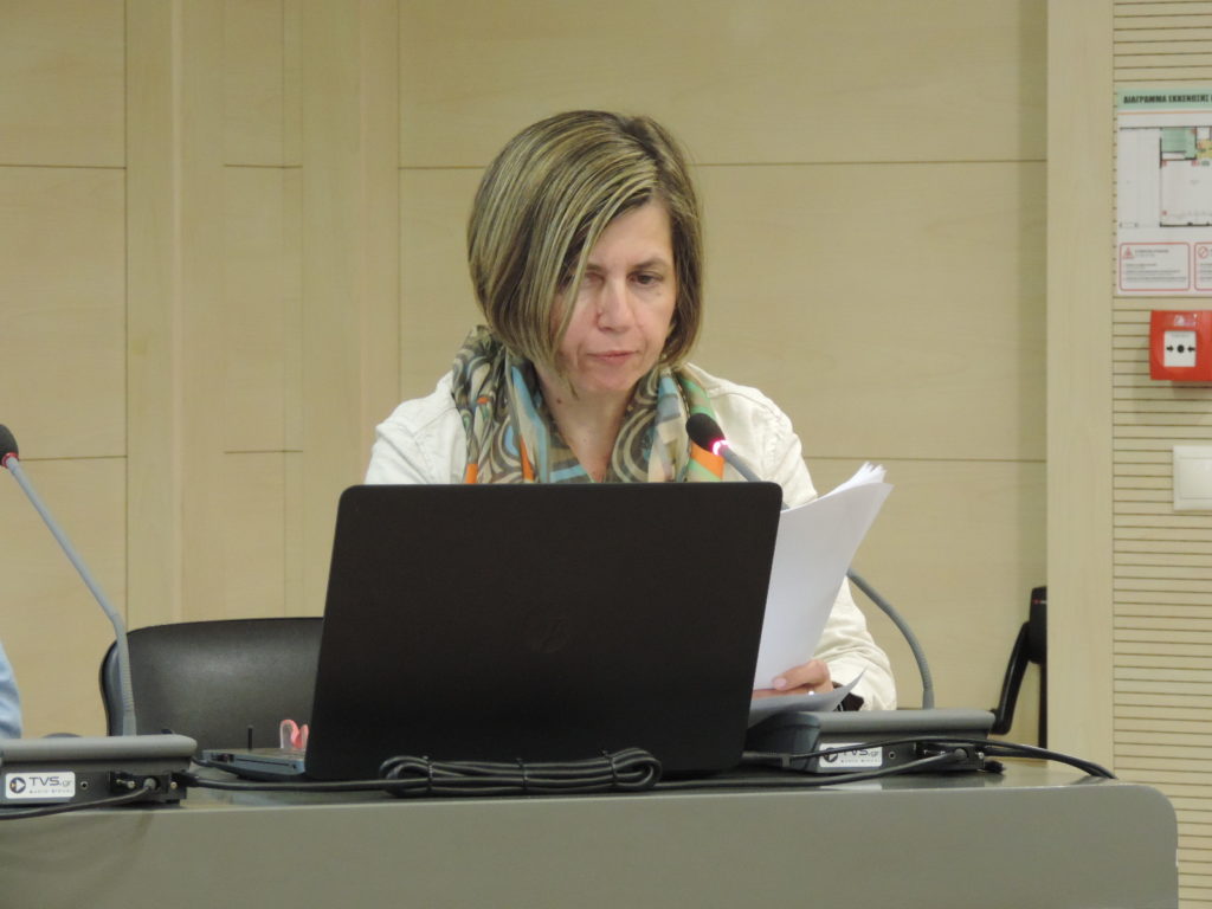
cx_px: 606
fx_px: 7003
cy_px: 454
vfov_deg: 7.4
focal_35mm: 200
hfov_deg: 9.9
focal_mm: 35.6
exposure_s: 1/20
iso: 800
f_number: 4.6
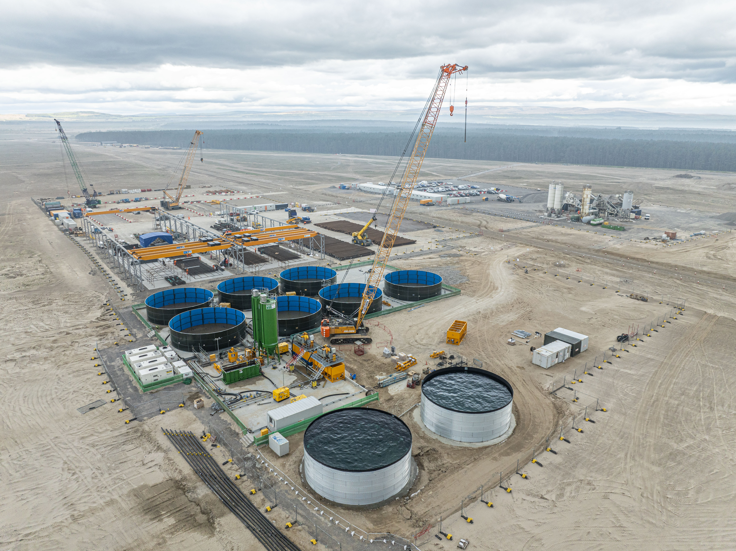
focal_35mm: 24
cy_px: 276
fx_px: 510
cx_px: 368
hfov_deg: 71.6
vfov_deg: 56.8
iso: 100
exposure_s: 1/120
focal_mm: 12.29
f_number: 2.8
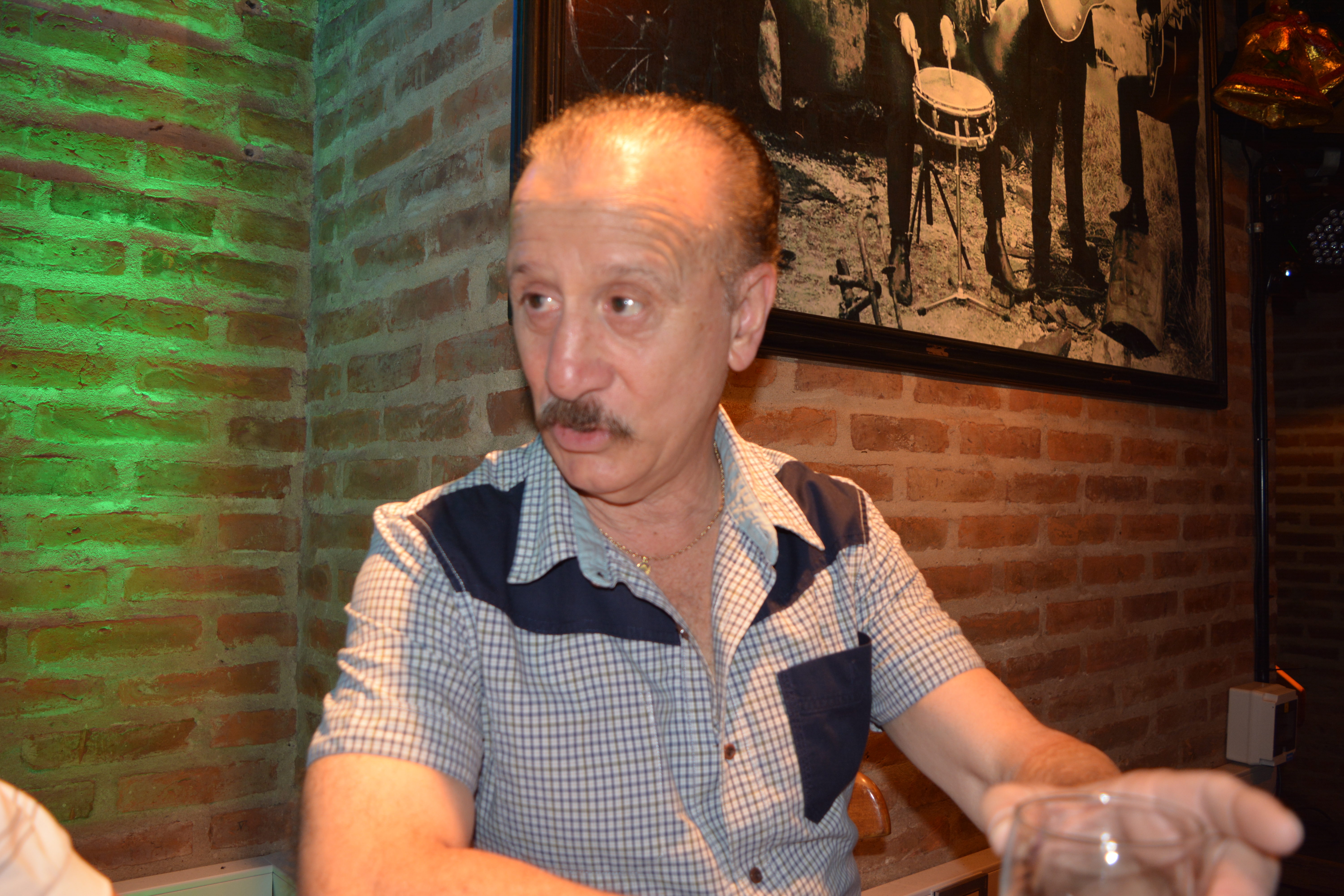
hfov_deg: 61.9
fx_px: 1120
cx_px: 672
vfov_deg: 43.6
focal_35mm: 30
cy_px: 448
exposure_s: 1/30
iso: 320
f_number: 3.5
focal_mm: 20
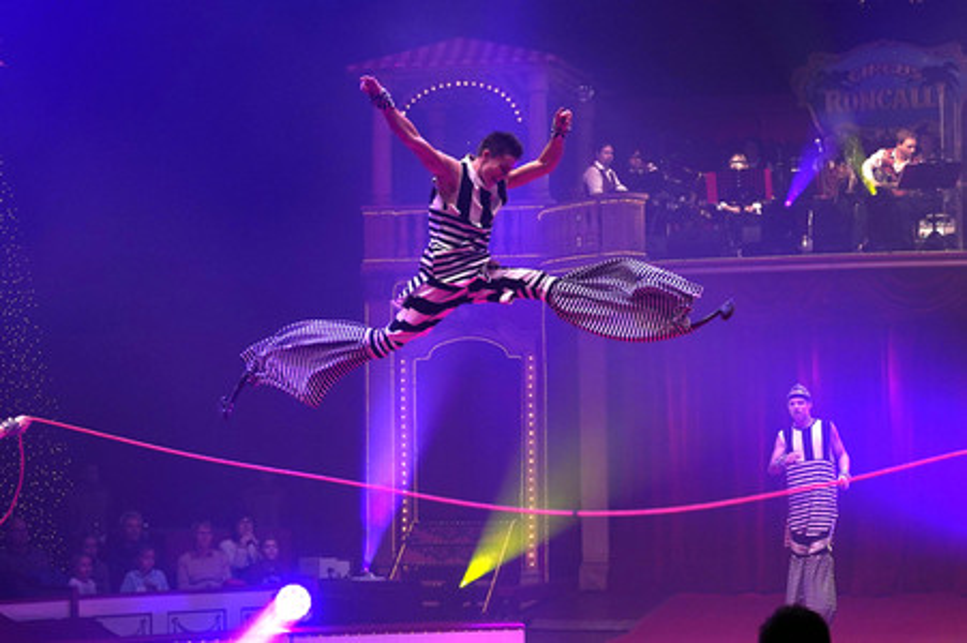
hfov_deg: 38.9
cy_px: 322
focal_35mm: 51
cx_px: 484
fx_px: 1369
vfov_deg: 26.4
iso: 1000
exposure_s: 1/500
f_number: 3.5
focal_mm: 51
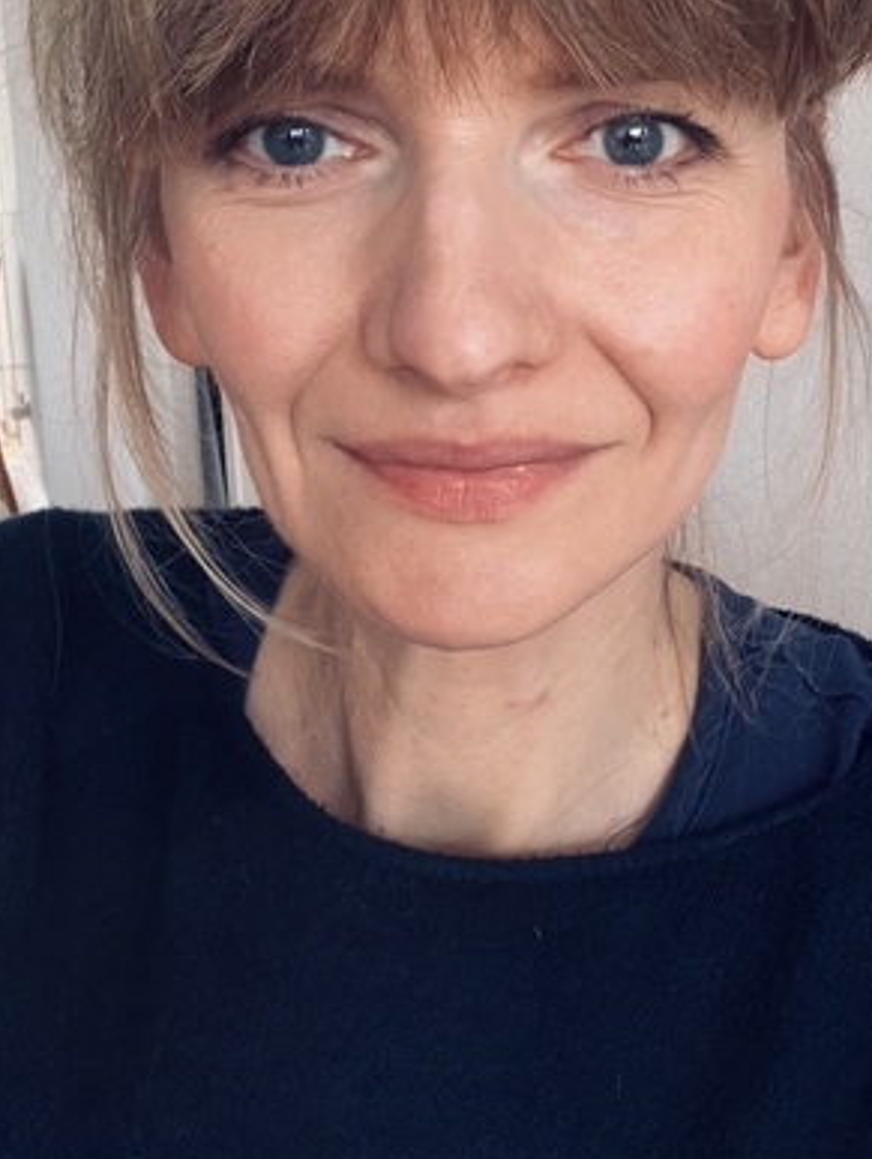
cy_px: 434
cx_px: 533
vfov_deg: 42.6
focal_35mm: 44
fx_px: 1475
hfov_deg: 32.8
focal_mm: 2.87
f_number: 2.2
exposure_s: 1/60
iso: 250
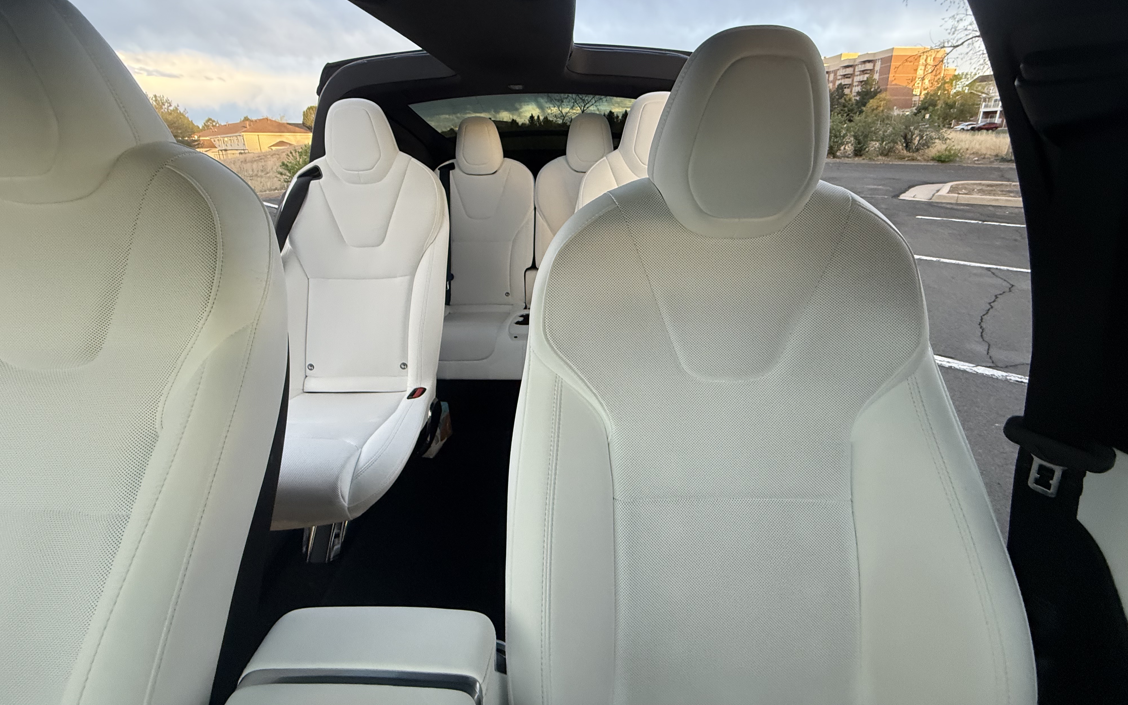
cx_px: 569
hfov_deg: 101.5
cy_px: 280
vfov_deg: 73.9
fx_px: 461
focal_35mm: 15
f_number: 2.2
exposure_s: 1/99
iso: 250
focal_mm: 2.22
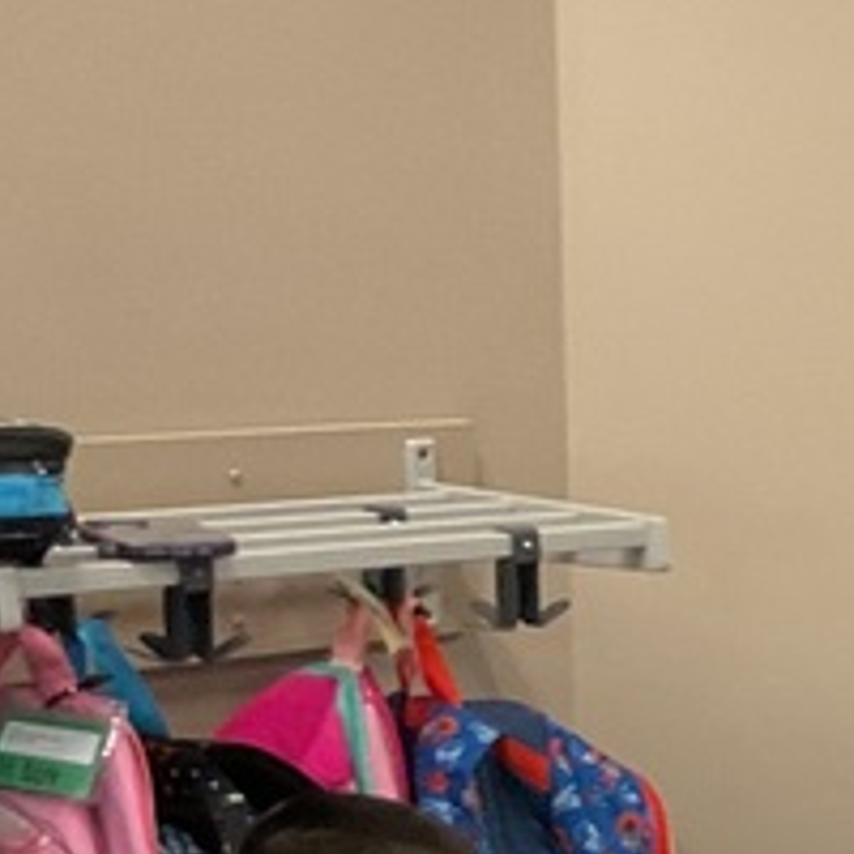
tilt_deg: -11.8
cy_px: 892
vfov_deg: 13.1
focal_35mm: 131
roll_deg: -2.0
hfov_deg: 12.1
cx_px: 1623
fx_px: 3656
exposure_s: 1/60
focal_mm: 3
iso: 125
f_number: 1.8
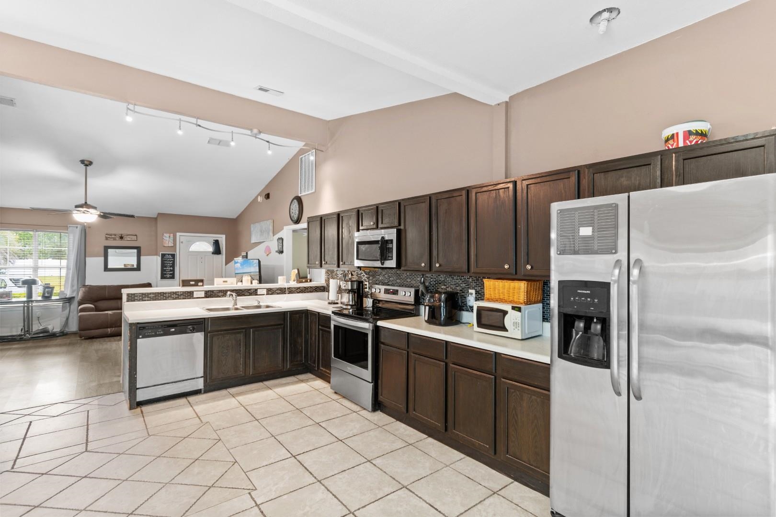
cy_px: 258
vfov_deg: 73.7
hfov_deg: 96.7
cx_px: 388
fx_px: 345
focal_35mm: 16
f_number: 4.8
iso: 100
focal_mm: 11
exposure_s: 1/2
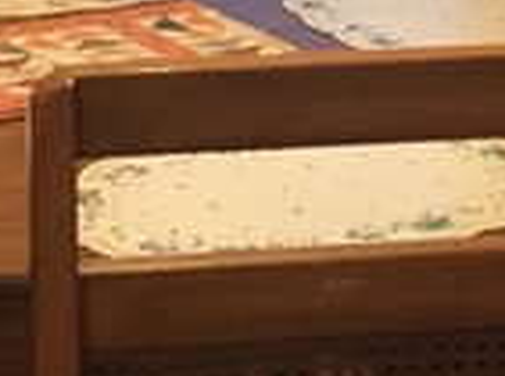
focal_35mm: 132
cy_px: -322
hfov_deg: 14.9
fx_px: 1921
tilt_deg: -5.4
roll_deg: +1.4
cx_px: 82
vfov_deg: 10.5
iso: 200
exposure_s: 1/30
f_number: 2.2
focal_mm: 4.15
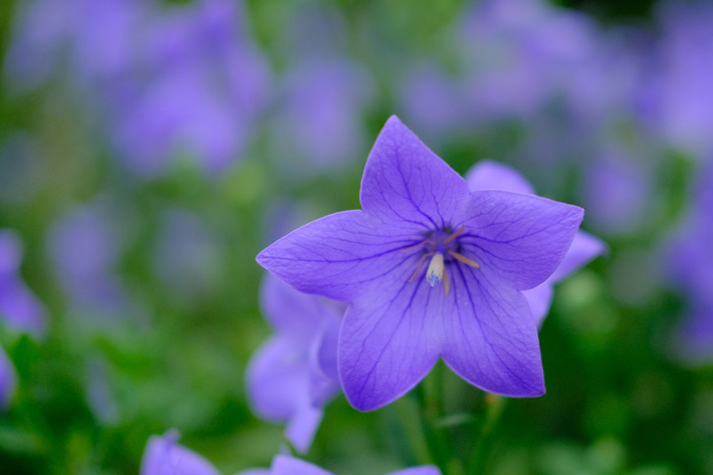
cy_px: 245
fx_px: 1386
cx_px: 438
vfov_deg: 19.5
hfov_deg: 28.8
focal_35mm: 70
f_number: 2
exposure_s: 1/5400
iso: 640
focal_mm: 35
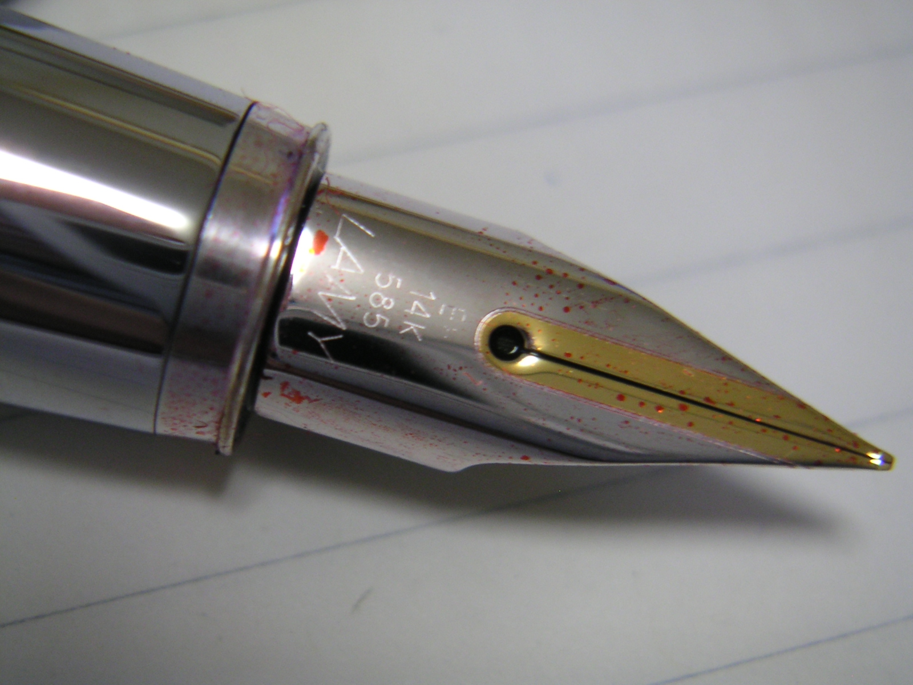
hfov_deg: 17.7
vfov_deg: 13.3
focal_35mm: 111
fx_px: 2928
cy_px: 342
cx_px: 456
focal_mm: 14.4
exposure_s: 1/3
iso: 100
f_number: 3.7
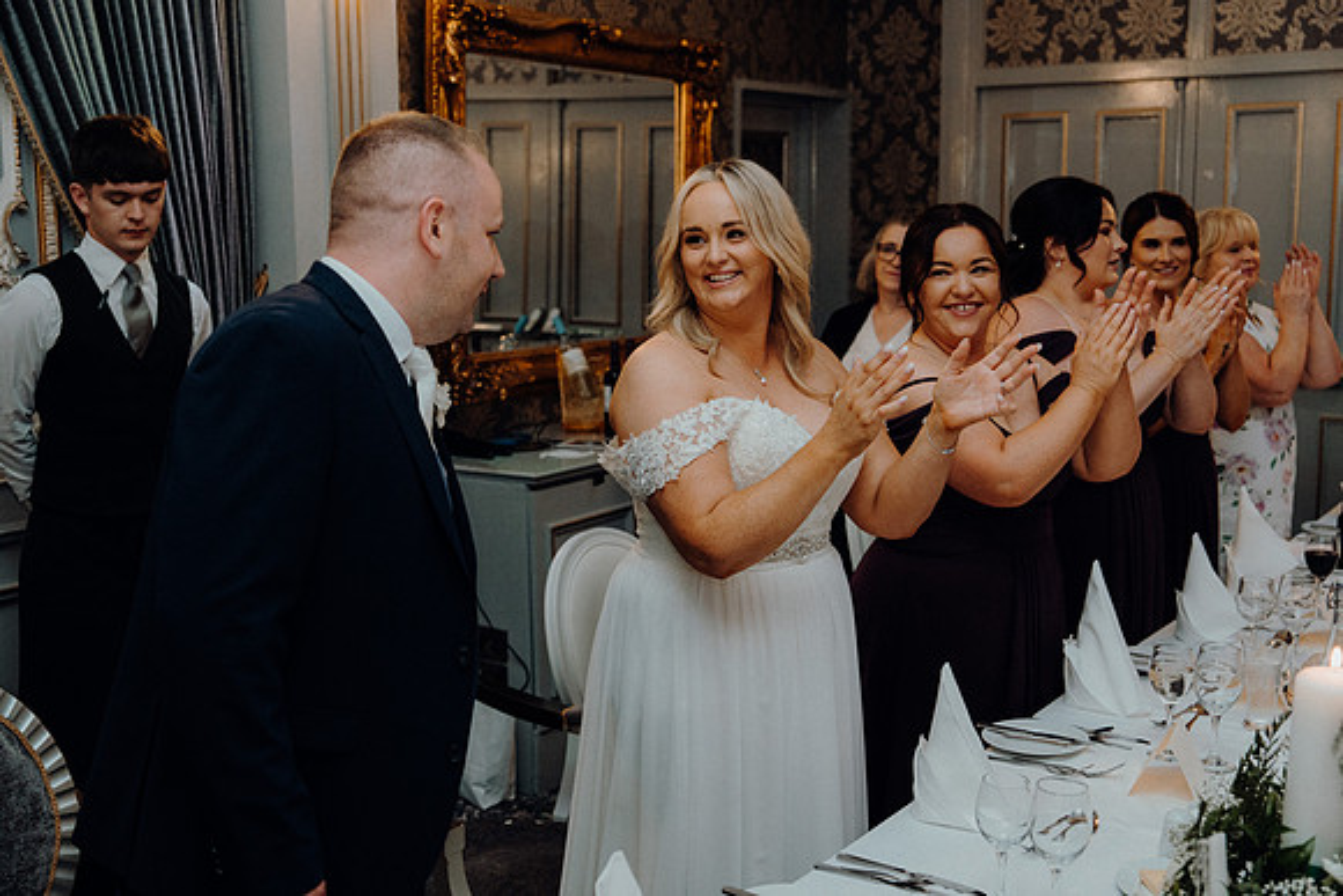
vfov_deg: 31.2
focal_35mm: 43
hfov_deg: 45.4
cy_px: 448
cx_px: 672
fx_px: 1604
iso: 2500
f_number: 3.5
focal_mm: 43
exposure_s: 1/160
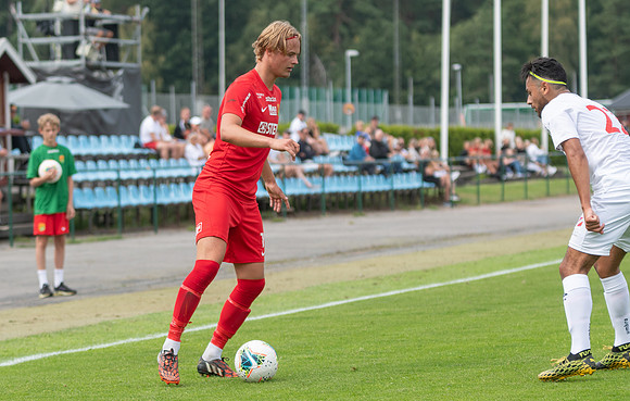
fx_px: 3099
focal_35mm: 180
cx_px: 247
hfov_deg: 11.6
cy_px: 224
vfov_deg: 7.4
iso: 180
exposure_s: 1/1600
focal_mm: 95
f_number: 3.2
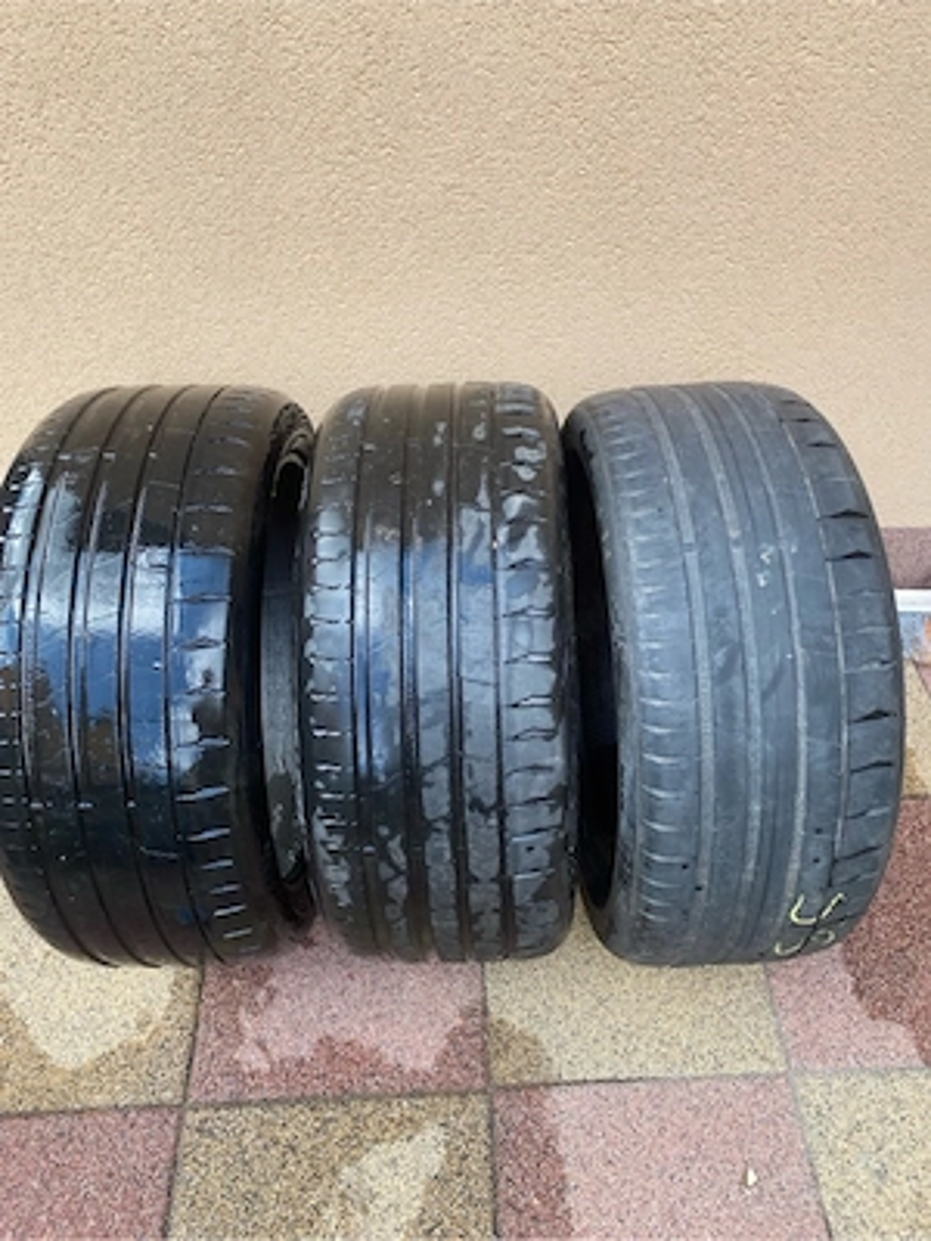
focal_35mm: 26
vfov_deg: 67.3
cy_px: 620
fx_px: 932
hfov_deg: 53.1
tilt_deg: -48.8
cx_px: 466
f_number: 1.8
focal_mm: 4.25
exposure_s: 1/279
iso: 32
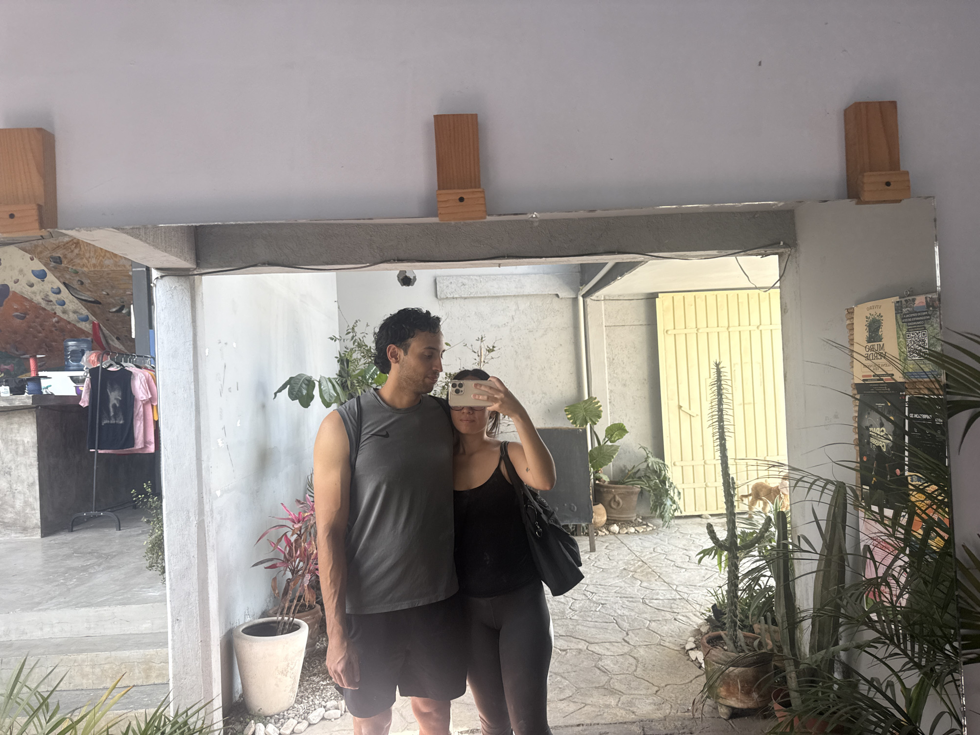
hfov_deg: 71.6
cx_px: 490
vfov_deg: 56.8
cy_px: 368
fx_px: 679
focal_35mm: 24
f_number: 1.78
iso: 64
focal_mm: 6.76
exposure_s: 1/228
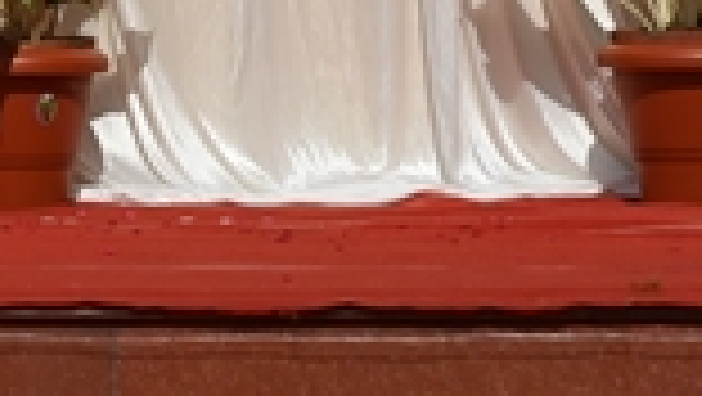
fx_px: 12033
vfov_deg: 1.9
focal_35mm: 646
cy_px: -673
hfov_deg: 3.3
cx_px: -634
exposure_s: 1/640
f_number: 9
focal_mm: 120
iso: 100
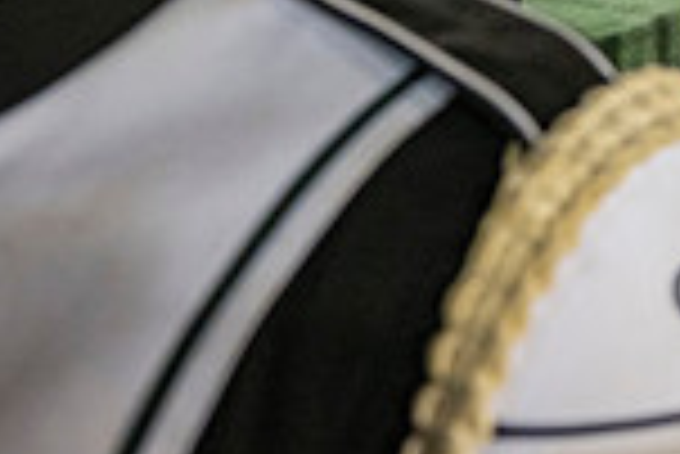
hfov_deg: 20.2
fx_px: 1739
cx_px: 896
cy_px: -357
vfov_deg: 13.4
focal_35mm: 92
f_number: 3.2
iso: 2000
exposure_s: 1/500
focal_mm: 24
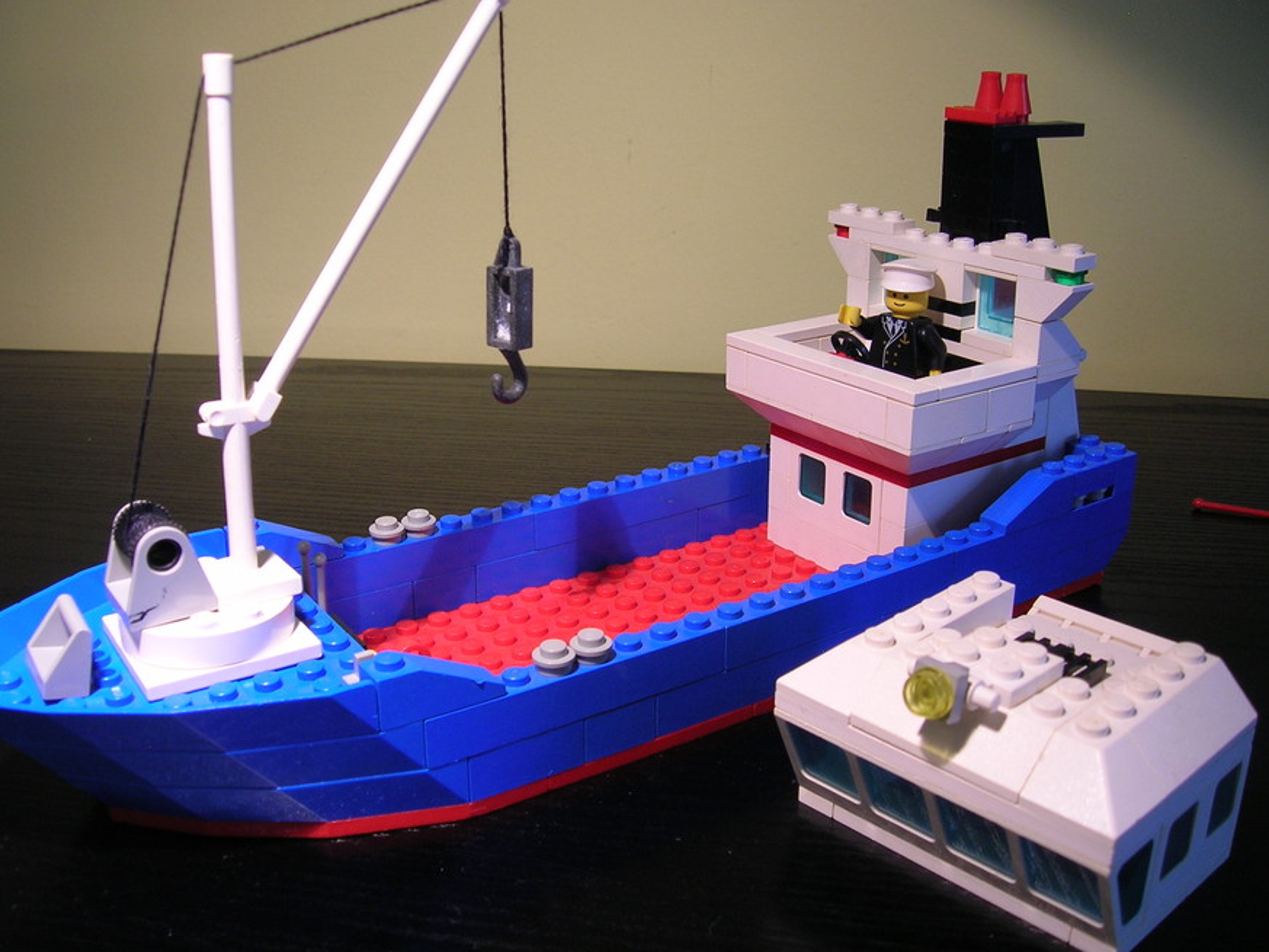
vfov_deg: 40.7
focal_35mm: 35
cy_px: 472
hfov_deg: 52.6
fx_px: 1283
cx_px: 619
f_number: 2.9
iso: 50
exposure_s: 1/8.7
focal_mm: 5.7
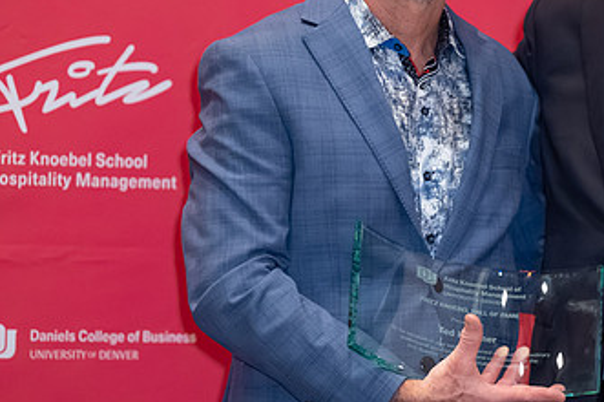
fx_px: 5347
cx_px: 396
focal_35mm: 319
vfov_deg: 4.3
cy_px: 189
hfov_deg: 6.5
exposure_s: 1/125
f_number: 2.8
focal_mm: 150
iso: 8000
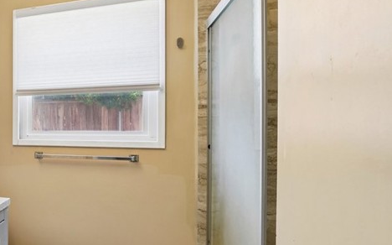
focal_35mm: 29
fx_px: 310
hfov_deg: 51.6
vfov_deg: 43.1
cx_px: -1
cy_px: 119
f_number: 13
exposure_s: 1/10
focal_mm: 13
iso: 400
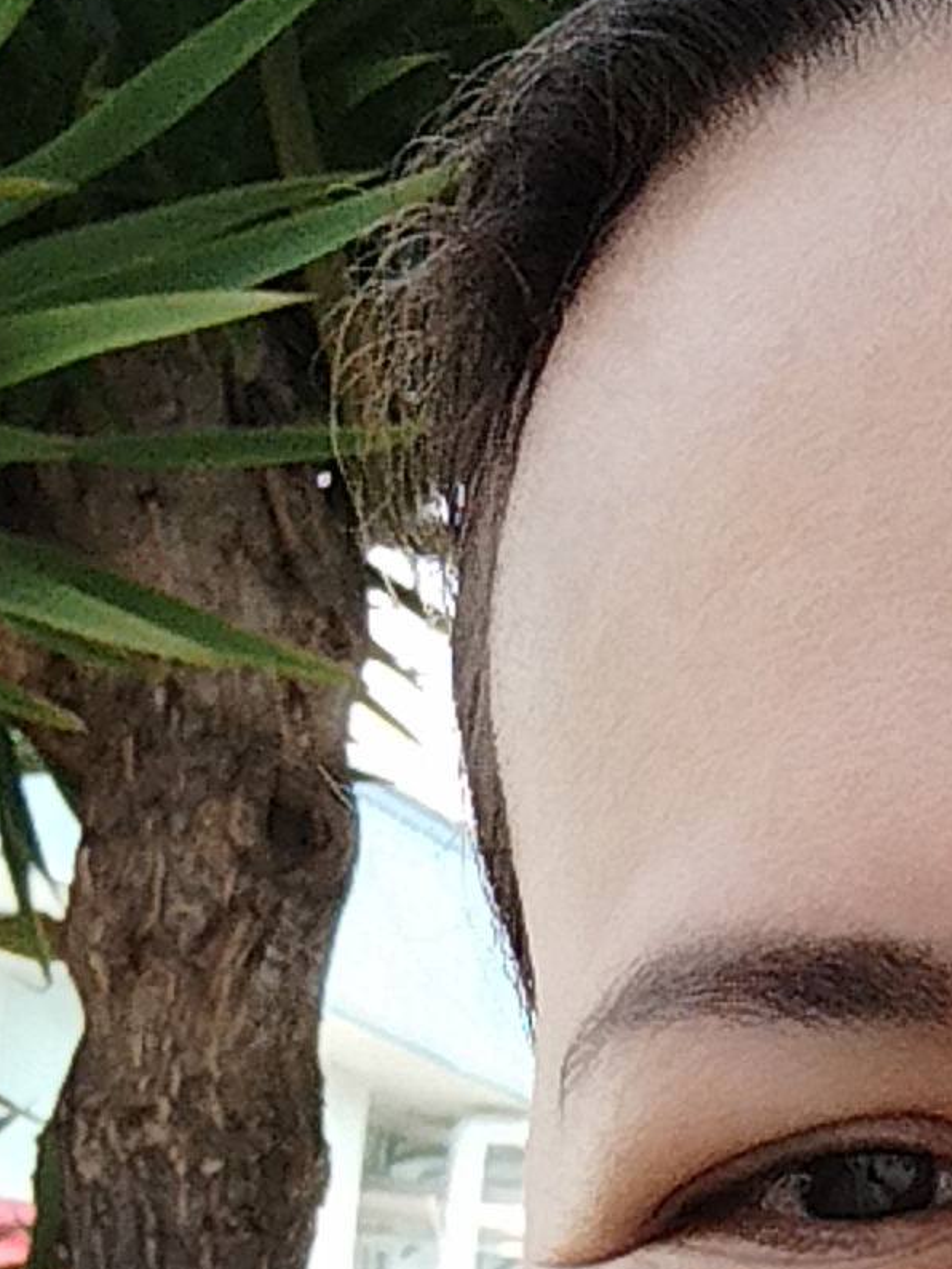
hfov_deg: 12.0
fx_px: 4251
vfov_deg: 14.9
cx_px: 1596
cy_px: 2226
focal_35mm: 116
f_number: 2.45
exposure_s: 1/334
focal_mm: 3.49
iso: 50
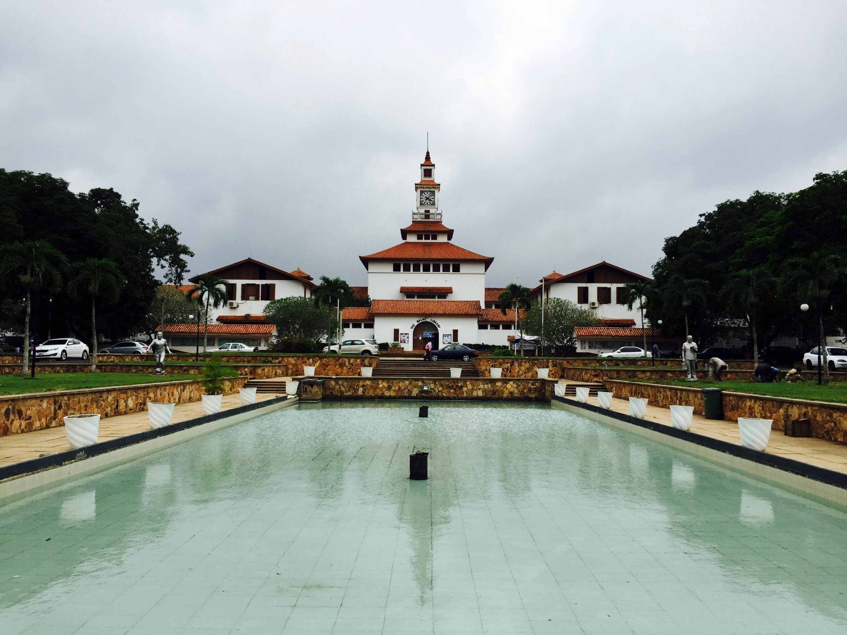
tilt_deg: +2.0
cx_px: 424
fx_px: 710
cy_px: 318
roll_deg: -1.8
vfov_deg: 48.2
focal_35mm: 29
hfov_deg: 61.7
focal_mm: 4.15
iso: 32
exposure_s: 1/1980
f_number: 2.2
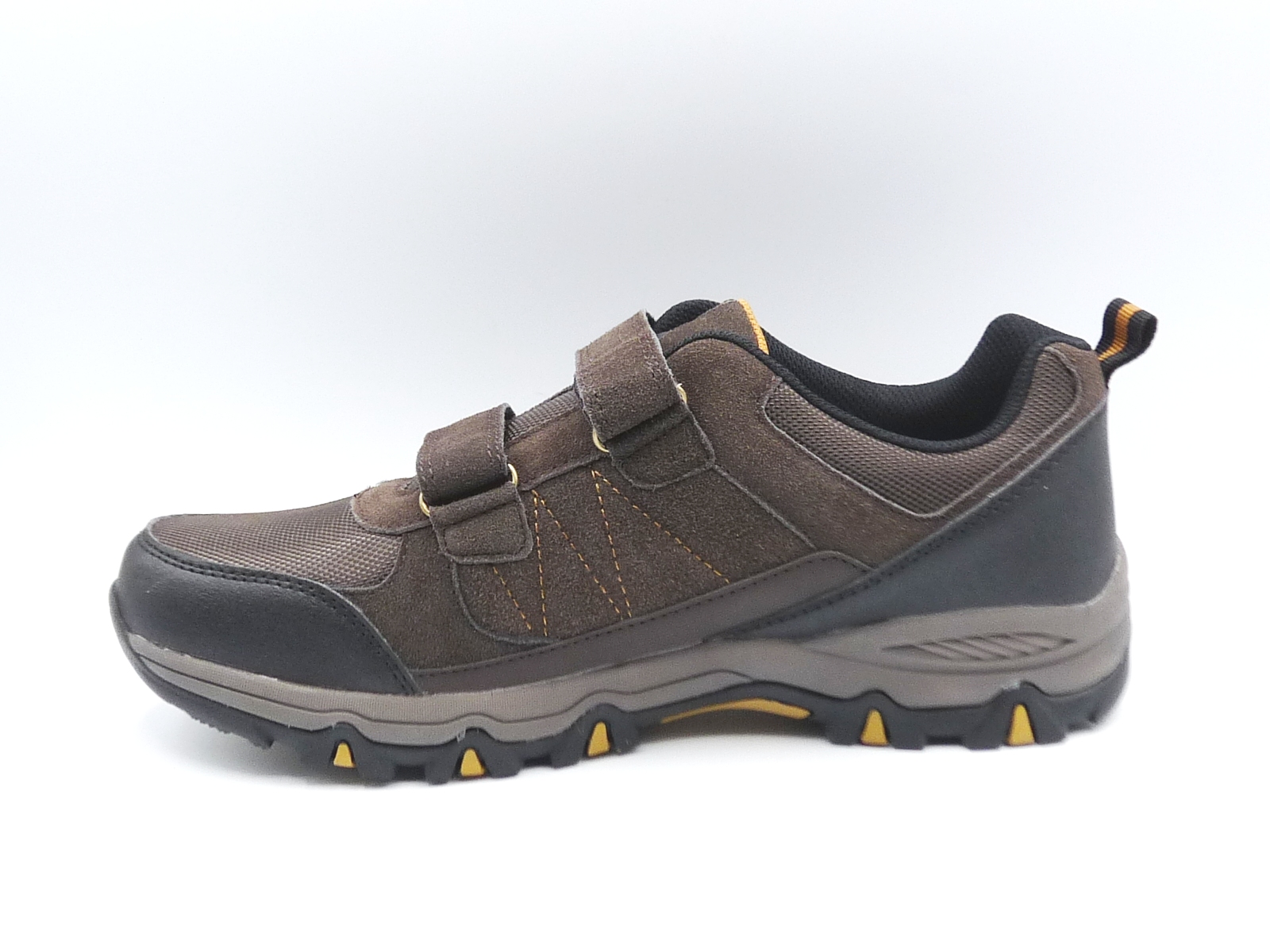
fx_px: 1834
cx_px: 635
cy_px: 476
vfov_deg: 29.1
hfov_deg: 38.2
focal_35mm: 50
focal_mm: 5
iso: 100
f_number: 4
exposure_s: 1/100
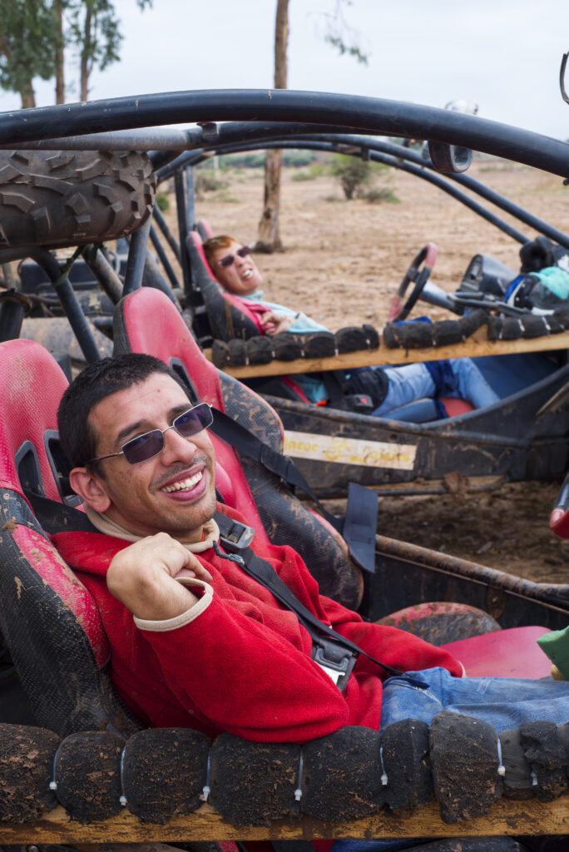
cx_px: 284
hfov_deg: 27.0
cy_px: 426
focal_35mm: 50
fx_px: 1184
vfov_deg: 39.6
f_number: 10
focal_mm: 50
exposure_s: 1/160
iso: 160
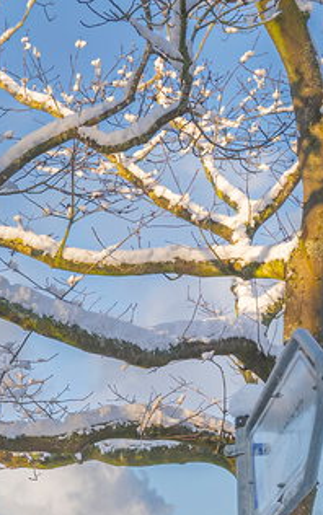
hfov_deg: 11.7
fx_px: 1392
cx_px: -356
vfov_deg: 19.8
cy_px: 605
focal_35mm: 99
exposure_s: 1/400
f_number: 4
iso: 160
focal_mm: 24
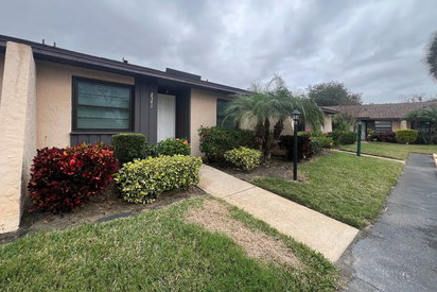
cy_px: 130
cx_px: 215
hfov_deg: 104.2
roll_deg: -0.6
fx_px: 170
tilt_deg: -0.7
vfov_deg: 80.9
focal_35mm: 14
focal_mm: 1.57
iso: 32
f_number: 1.8
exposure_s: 1/523
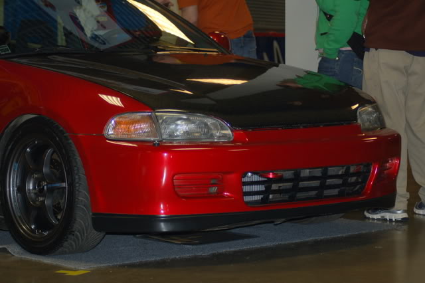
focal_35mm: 105
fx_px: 1239
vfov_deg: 13.0
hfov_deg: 19.5
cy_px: 142
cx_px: 212
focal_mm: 70
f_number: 4
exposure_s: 1/60
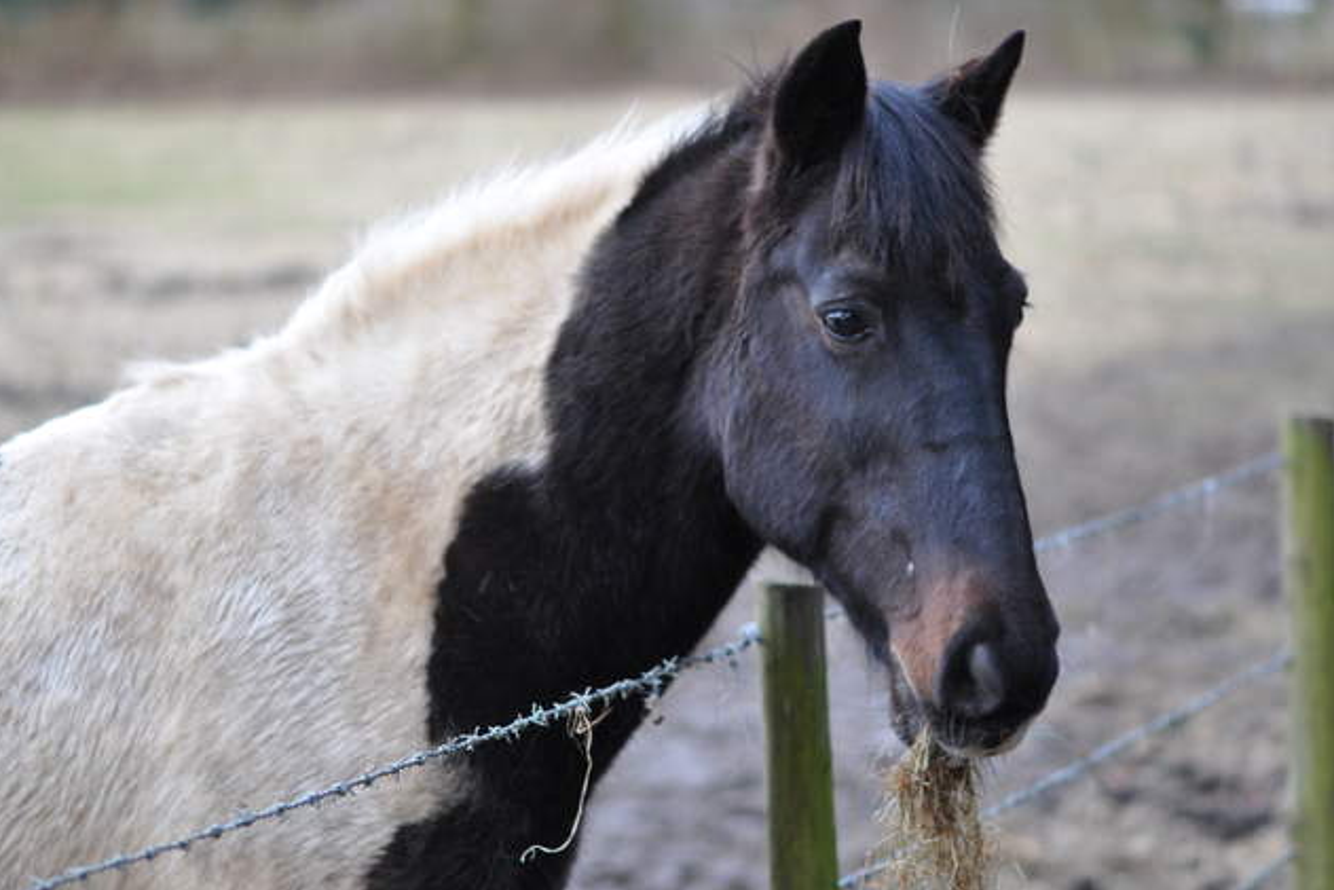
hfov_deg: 12.9
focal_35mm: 160
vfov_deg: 8.6
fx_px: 5912
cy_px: 445
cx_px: 662
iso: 640
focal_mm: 105
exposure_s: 1/80
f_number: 2.8
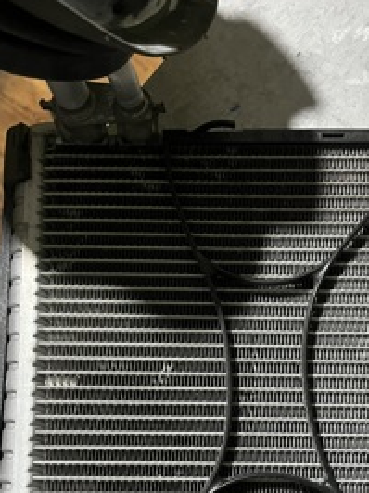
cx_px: 228
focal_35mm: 47
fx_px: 669
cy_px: 313
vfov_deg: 40.1
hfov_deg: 30.7
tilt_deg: -79.4
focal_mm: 5.1
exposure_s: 1/53
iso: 500
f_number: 1.6
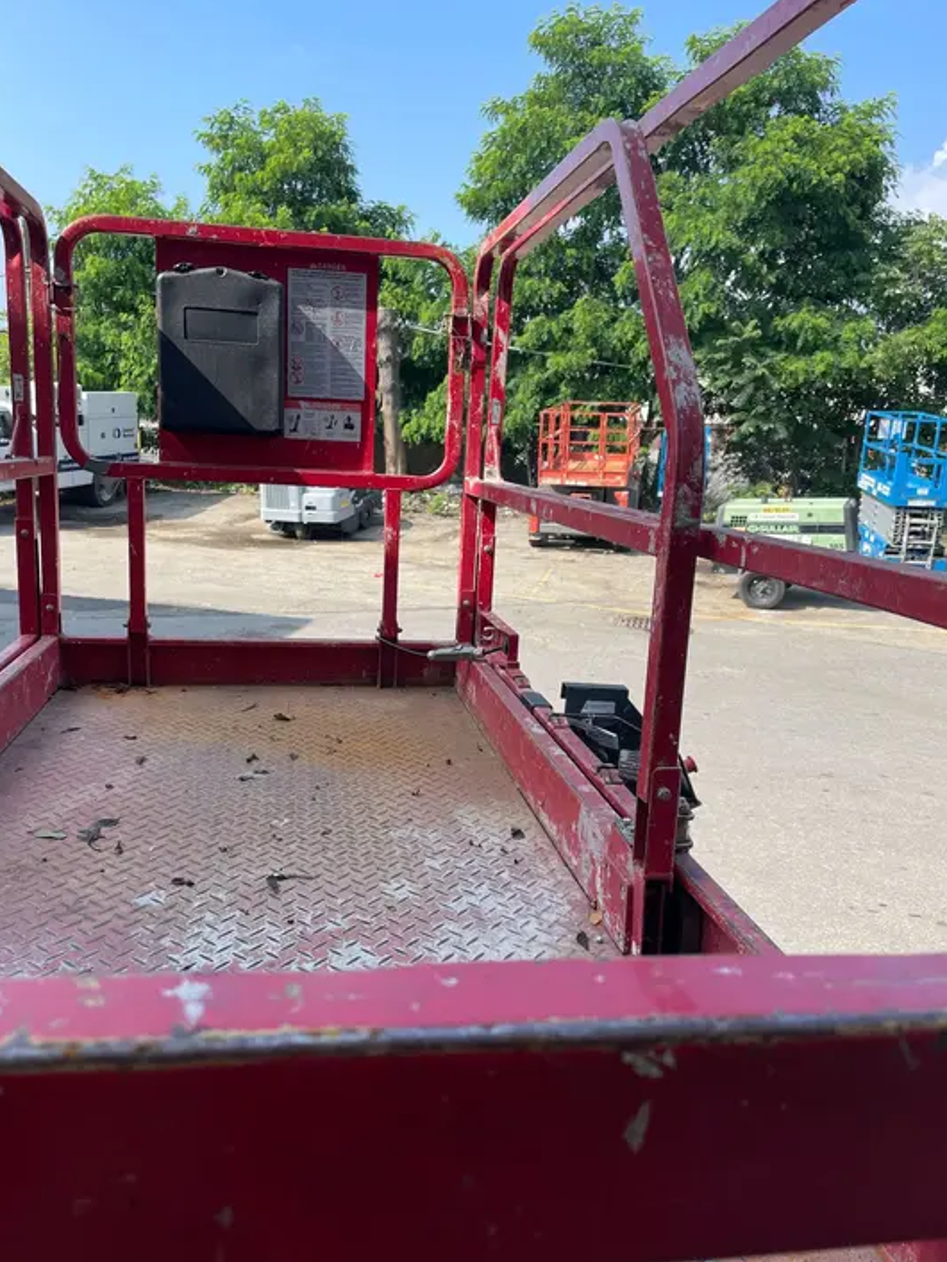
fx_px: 984
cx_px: 461
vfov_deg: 65.3
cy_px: 639
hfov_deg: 51.4
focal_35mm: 27
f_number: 1.6
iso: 50
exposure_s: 1/1887
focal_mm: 4.2
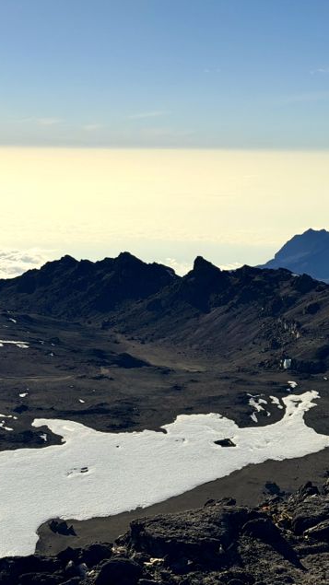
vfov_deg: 30.2
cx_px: 222
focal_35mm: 70
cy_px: 292
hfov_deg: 17.2
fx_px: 1086
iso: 64
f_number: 1.78
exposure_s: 1/13333
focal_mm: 6.76
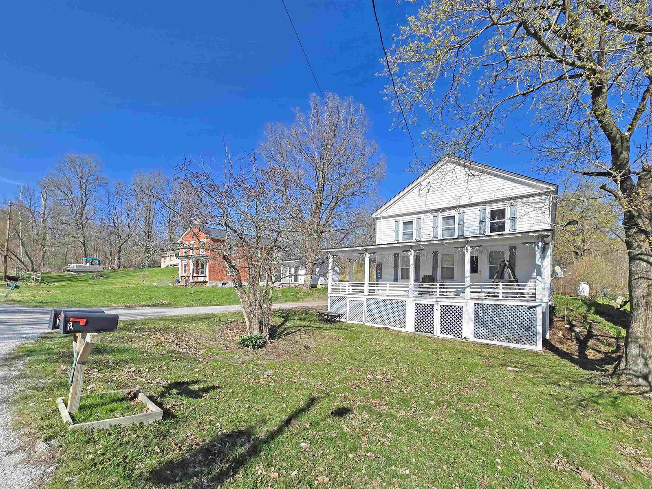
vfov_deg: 89.9
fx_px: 245
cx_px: 326
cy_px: 244
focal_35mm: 13
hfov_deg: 106.2
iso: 50
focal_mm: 2.2
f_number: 2.2
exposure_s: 1/2544
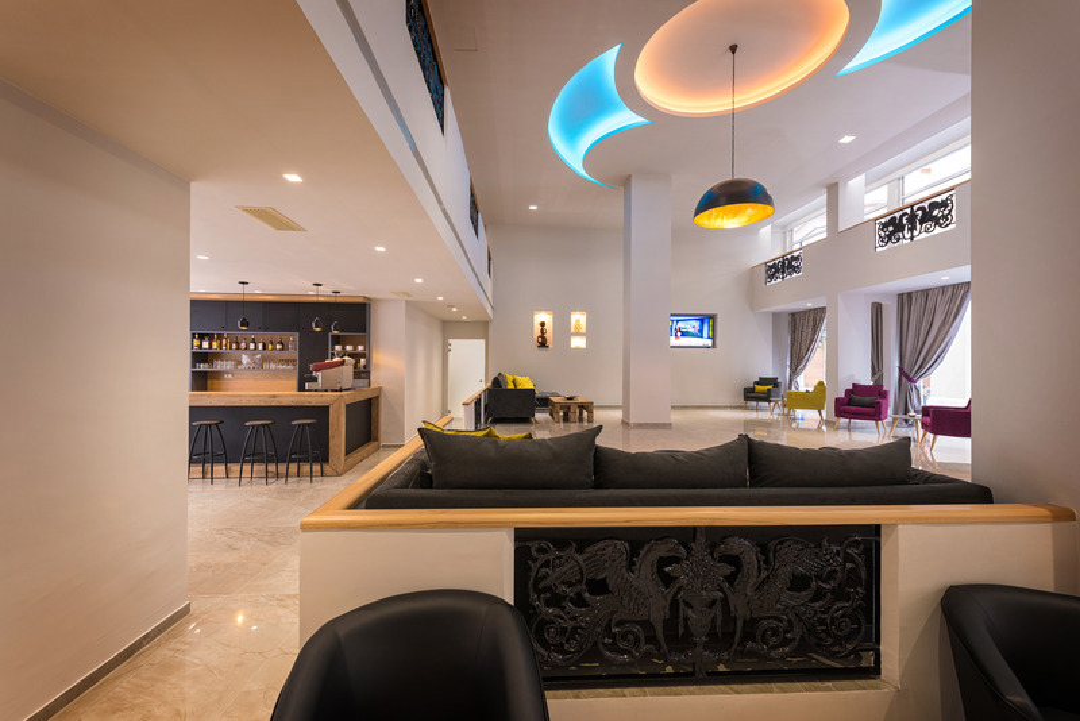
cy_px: 360
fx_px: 420
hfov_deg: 104.2
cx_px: 540
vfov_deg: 81.3
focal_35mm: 14
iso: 250
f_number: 6.3
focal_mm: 14
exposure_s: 1/3
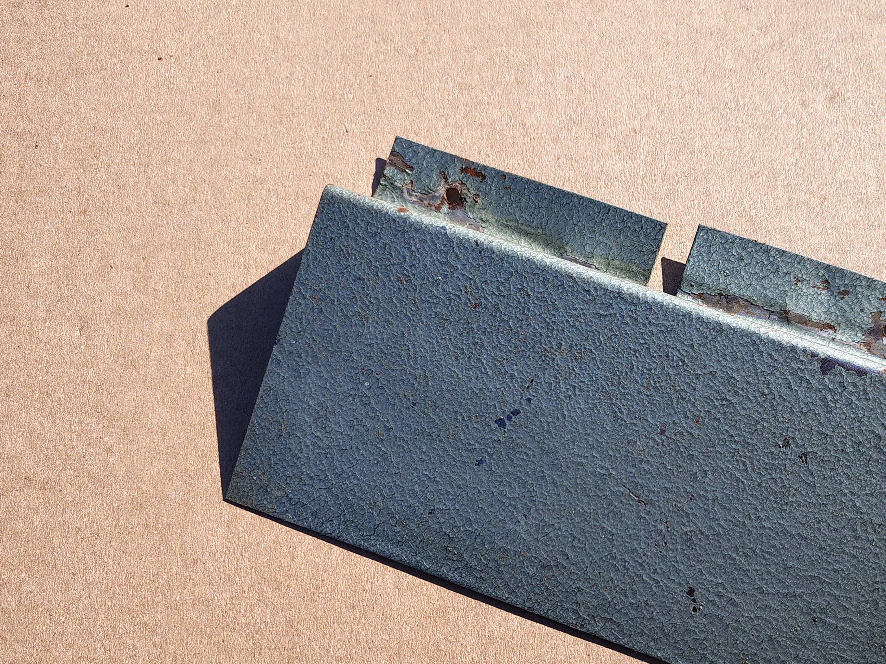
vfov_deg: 39.3
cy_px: 426
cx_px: 637
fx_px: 921
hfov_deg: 49.8
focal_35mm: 36
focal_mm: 5.56
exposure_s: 1/1426
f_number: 1.8
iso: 100
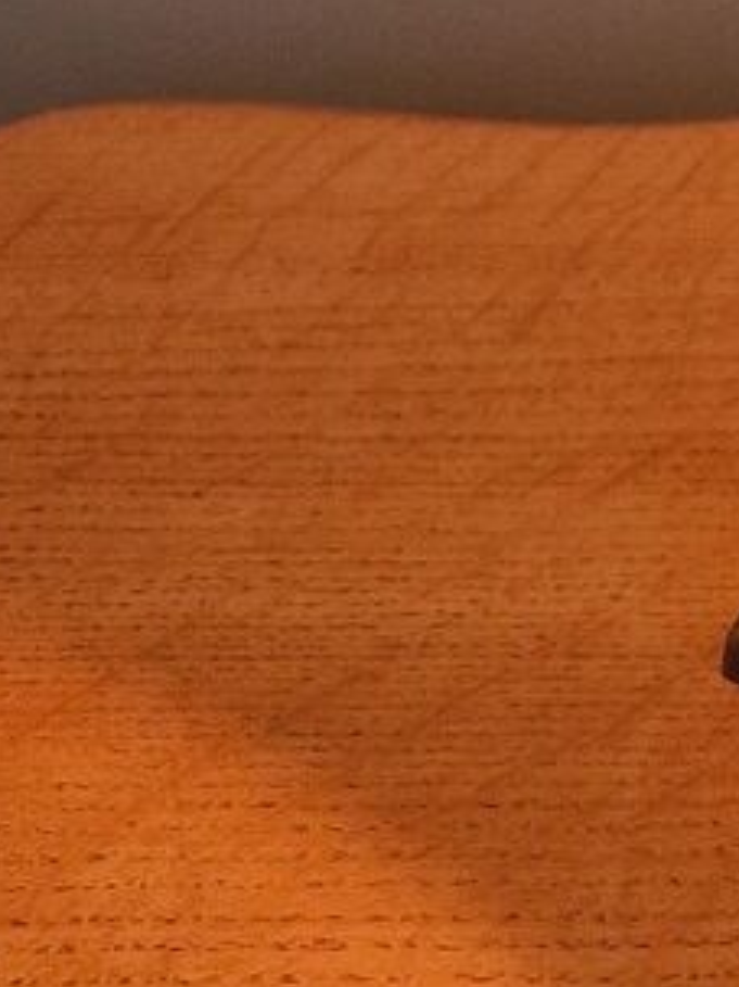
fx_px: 4330
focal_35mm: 152
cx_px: 1358
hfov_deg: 9.3
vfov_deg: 11.9
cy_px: -824
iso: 50
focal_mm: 5.4
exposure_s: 1/126
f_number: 1.8
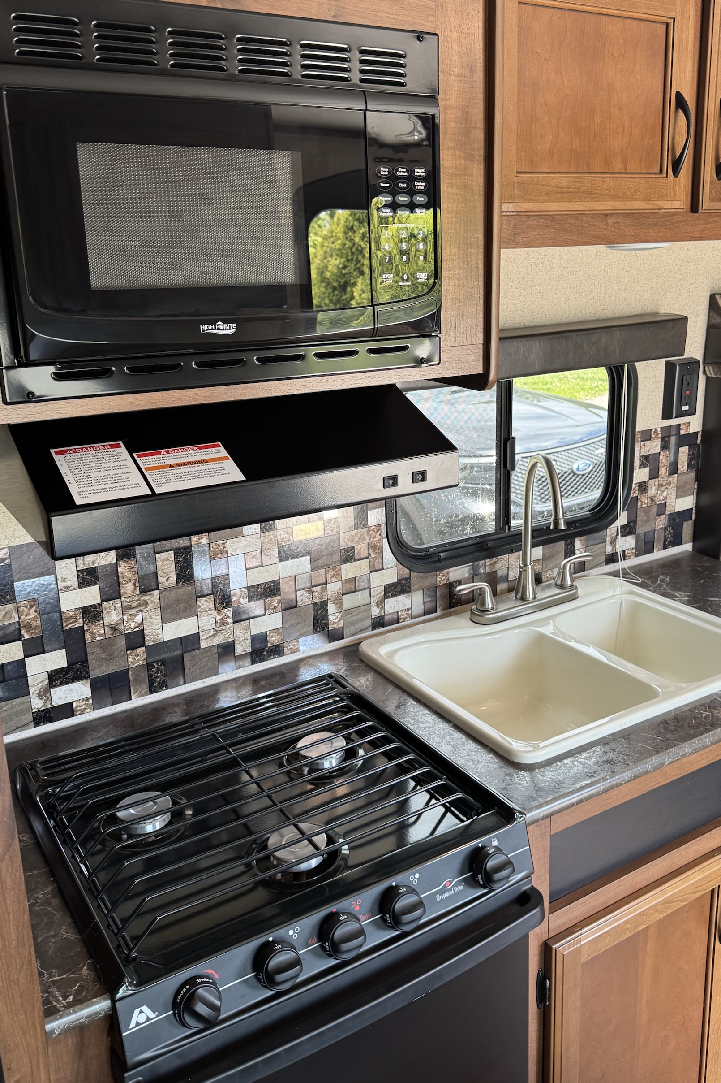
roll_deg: +1.1
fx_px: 931
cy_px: 501
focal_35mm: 31
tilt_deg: -16.2
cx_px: 413
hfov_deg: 42.2
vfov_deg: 60.2
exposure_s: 1/121
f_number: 1.78
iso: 125
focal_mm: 6.76
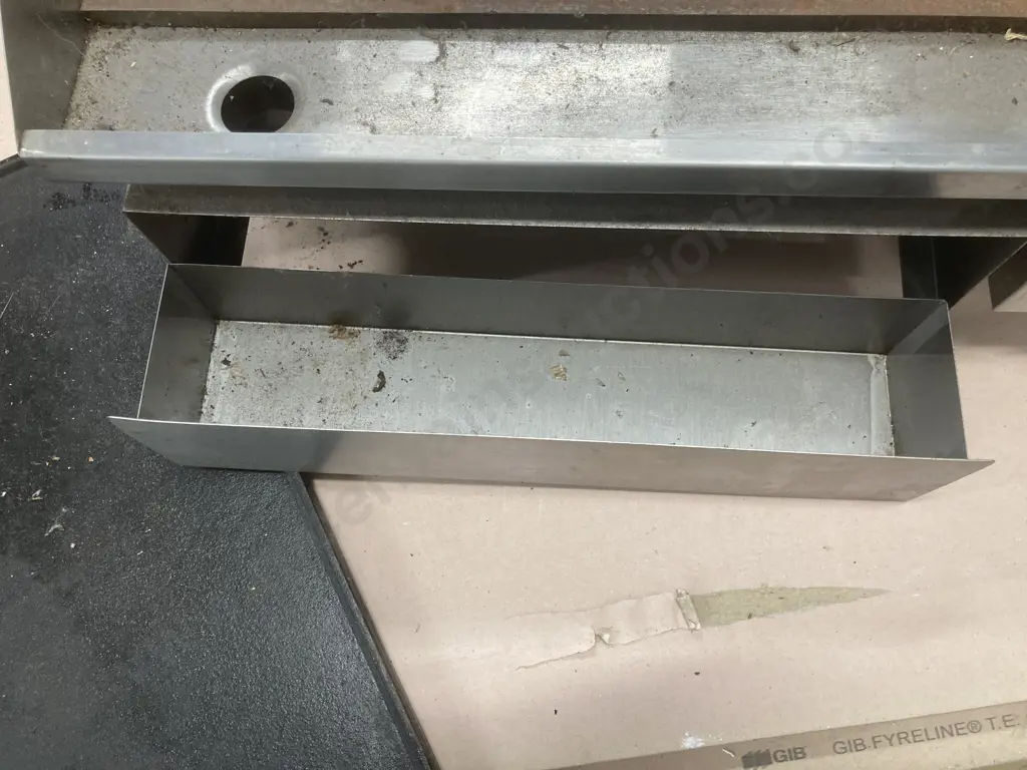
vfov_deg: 49.7
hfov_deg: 63.4
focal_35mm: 28
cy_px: 385
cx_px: 514
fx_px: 831
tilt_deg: -70.8
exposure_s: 1/50
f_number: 1.8
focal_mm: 3.99
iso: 125
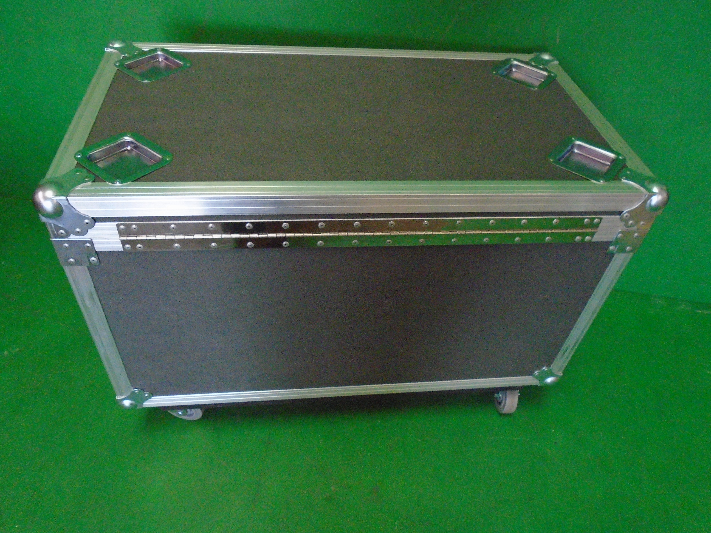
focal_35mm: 26
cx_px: 356
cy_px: 266
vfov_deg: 53.1
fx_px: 534
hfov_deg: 67.3
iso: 800
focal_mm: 4.6
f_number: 3.2
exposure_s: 1/80
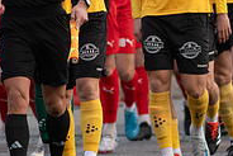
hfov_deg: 1.4
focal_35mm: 1425
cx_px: 99
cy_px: -20
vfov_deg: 1.0
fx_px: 9230
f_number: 3.5
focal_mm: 300
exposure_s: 1/1000
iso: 1600
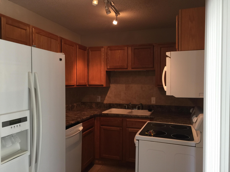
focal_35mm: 29
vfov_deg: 48.2
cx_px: 115
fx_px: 193
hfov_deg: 61.7
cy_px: 86
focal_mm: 4.15
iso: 40
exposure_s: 1/15
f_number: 2.2
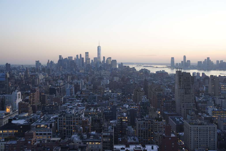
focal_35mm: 35
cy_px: 76
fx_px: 220
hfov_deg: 54.4
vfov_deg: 37.9
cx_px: 113
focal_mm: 35
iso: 400
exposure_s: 1/13
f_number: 5
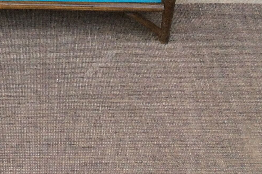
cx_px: 33
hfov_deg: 22.9
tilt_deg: -32.9
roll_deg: -0.4
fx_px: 633
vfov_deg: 13.7
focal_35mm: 87
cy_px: -158
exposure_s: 1/100
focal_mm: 3.3
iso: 50
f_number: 2.4
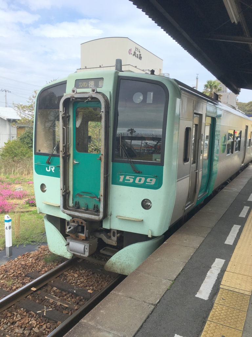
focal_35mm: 29
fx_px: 281
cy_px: 168
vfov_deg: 61.7
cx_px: 126
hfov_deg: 48.2
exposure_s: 1/938
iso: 25
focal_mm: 4.15
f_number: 2.2
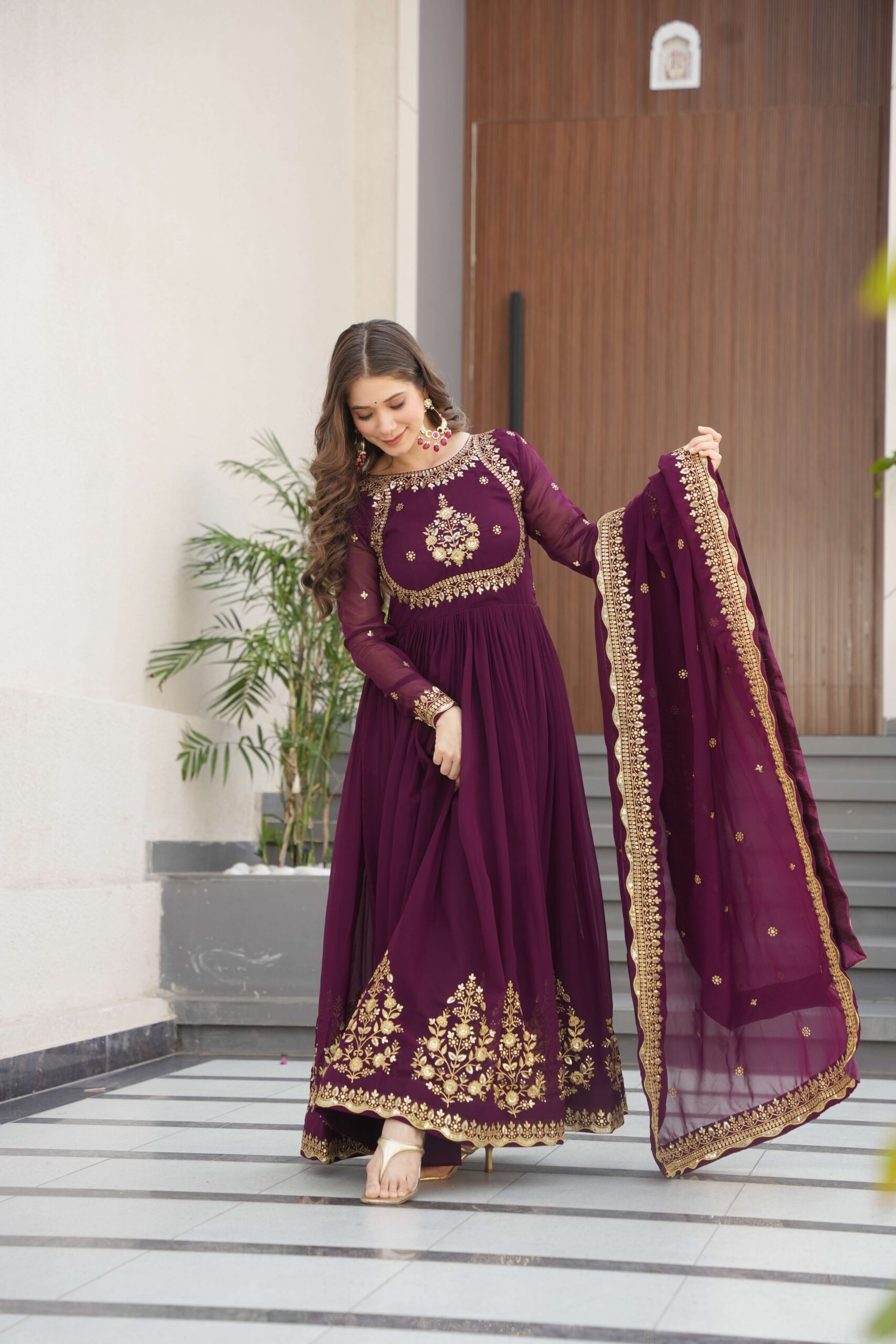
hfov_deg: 19.5
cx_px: 448
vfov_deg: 28.8
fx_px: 2613
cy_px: 672
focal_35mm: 70
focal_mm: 70
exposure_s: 1/500
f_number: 4
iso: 320
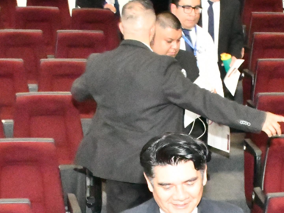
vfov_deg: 15.1
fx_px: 779
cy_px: 239
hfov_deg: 20.5
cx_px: 210
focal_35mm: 95
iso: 40000
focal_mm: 23
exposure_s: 1/60
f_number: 10
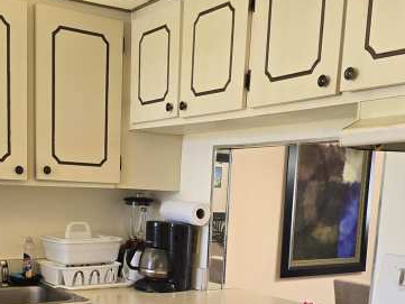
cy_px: 303
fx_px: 597
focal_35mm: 51
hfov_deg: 37.3
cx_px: 155
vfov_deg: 27.0
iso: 100
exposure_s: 1/60
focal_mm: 6.3
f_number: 1.7
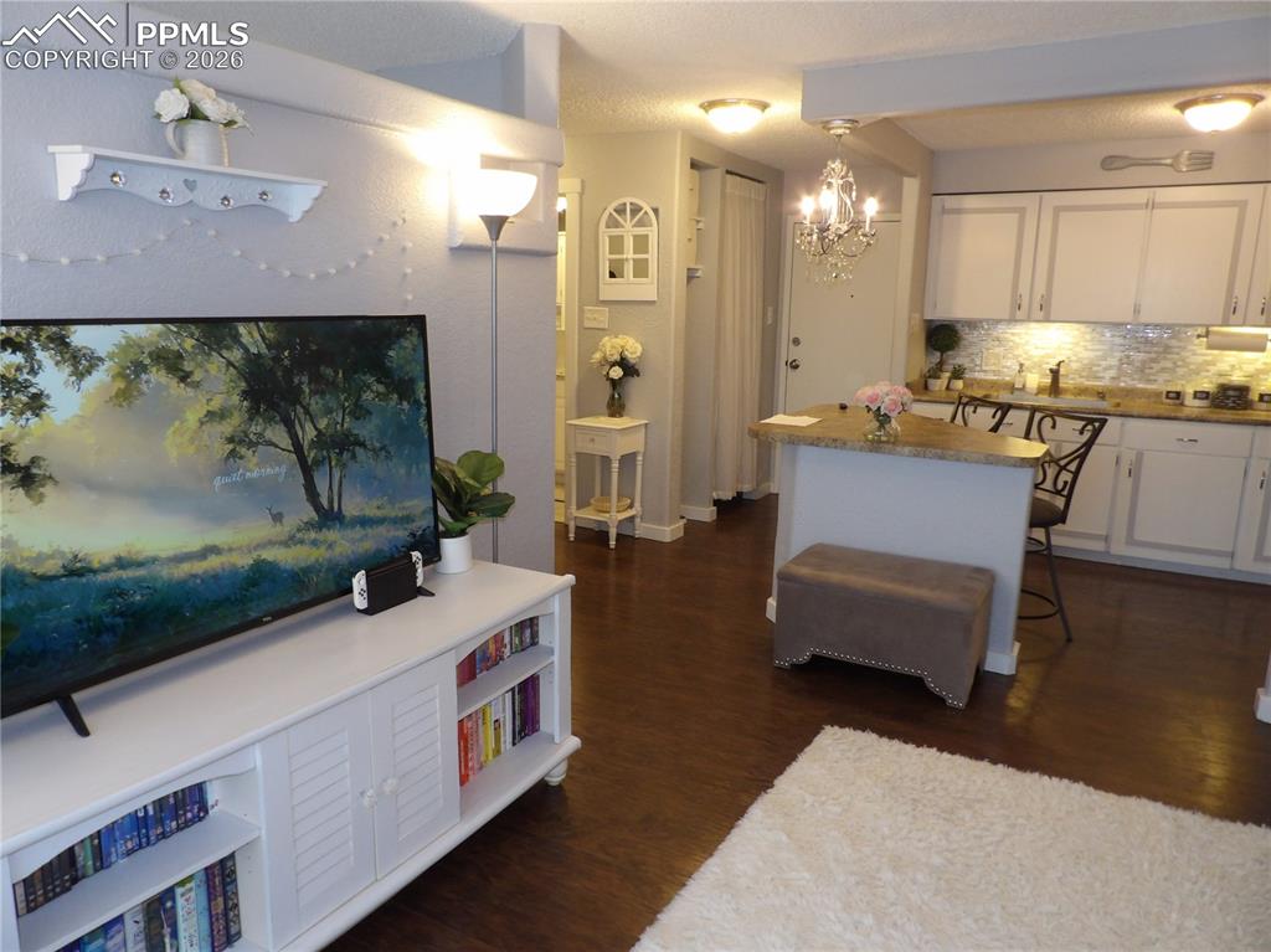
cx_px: 636
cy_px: 476
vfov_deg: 56.8
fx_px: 881
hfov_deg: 71.6
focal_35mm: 24
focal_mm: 4.3
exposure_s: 1/33
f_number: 3.2
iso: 200
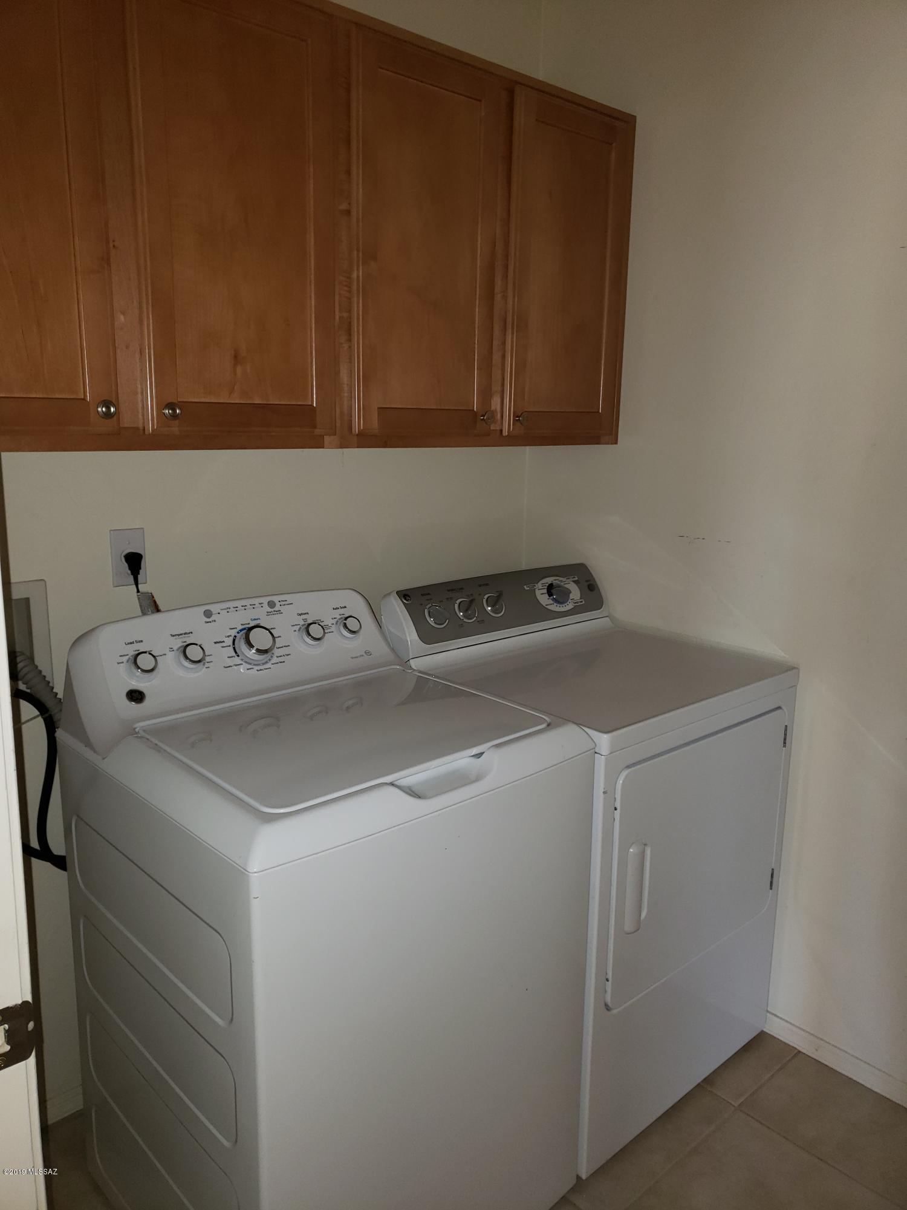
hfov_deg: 53.1
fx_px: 908
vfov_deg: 67.3
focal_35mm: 26
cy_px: 605
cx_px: 454
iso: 80
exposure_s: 1/32
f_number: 1.5
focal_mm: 4.3
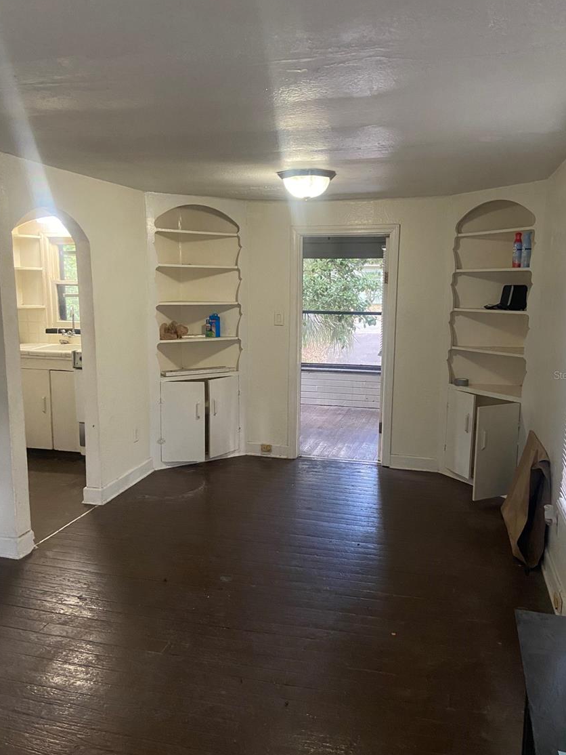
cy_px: 375
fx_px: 610
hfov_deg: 49.7
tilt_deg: -5.5
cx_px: 297
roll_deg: -1.0
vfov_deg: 63.4
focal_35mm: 28
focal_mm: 4.25
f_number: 1.8
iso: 500
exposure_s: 1/40
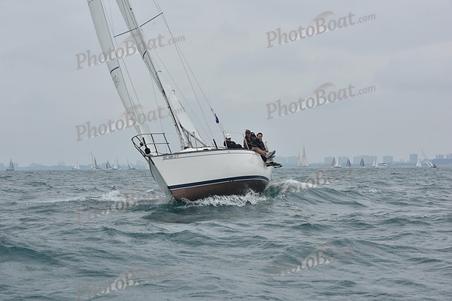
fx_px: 1256
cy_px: 150
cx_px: 226
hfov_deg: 20.4
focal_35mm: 100
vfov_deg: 13.7
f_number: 10
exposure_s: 1/800
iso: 250
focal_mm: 100
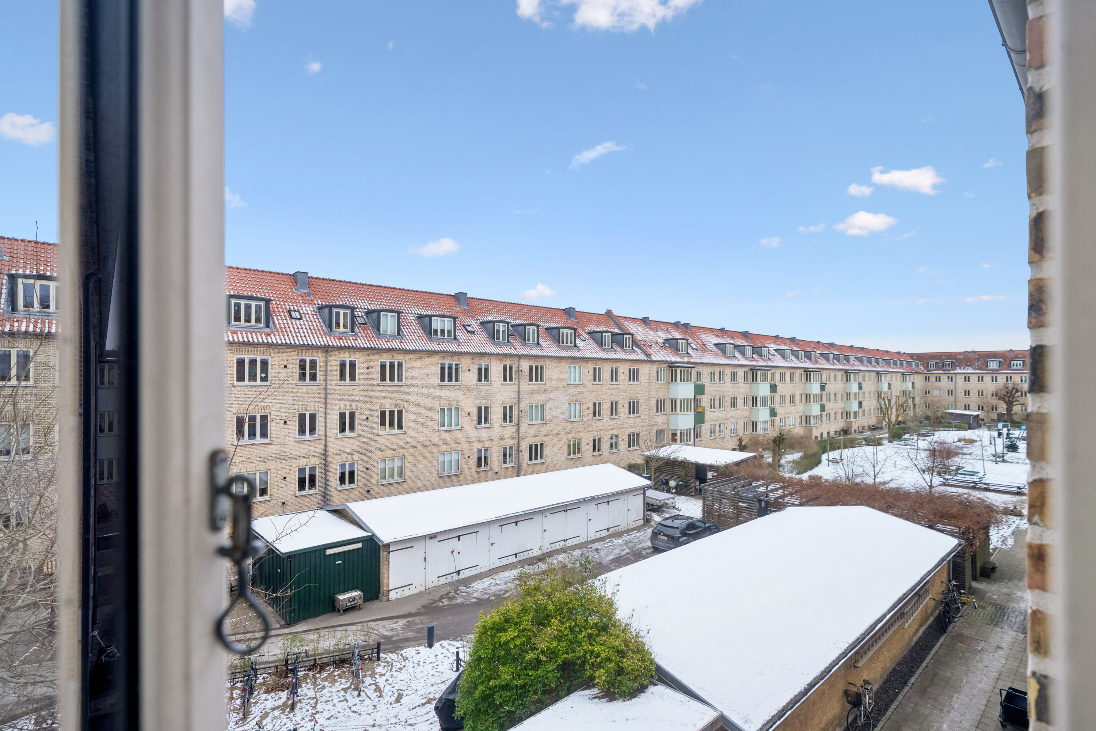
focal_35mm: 16
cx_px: 548
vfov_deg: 73.7
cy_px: 366
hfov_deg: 96.7
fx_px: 487
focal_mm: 16
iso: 160
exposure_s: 1/80
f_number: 5.6
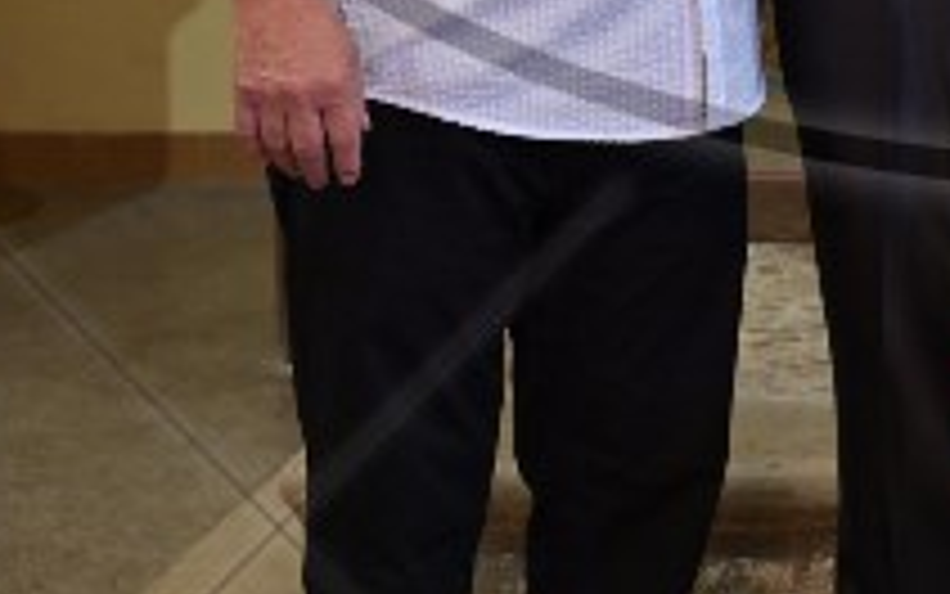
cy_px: -371
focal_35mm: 132
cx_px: 1184
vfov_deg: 9.6
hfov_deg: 15.2
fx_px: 3418
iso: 4000
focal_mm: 42
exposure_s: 1/125
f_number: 4.5
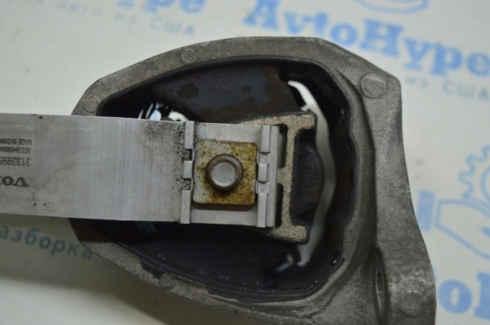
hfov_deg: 37.9
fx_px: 714
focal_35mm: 52
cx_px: 245
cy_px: 162
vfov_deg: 25.7
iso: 400
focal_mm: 35
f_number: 4.5
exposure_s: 1/50
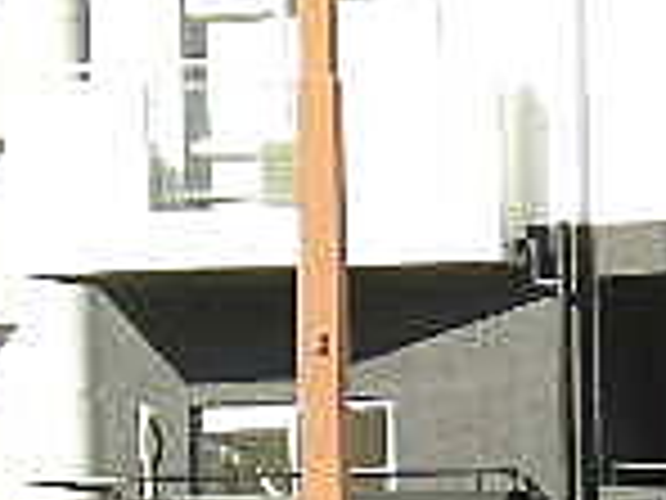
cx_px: 868
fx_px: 6137
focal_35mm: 319
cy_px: 707
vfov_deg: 4.6
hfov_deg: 6.2
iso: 89
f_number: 4.6
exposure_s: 1/270
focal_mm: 12.3
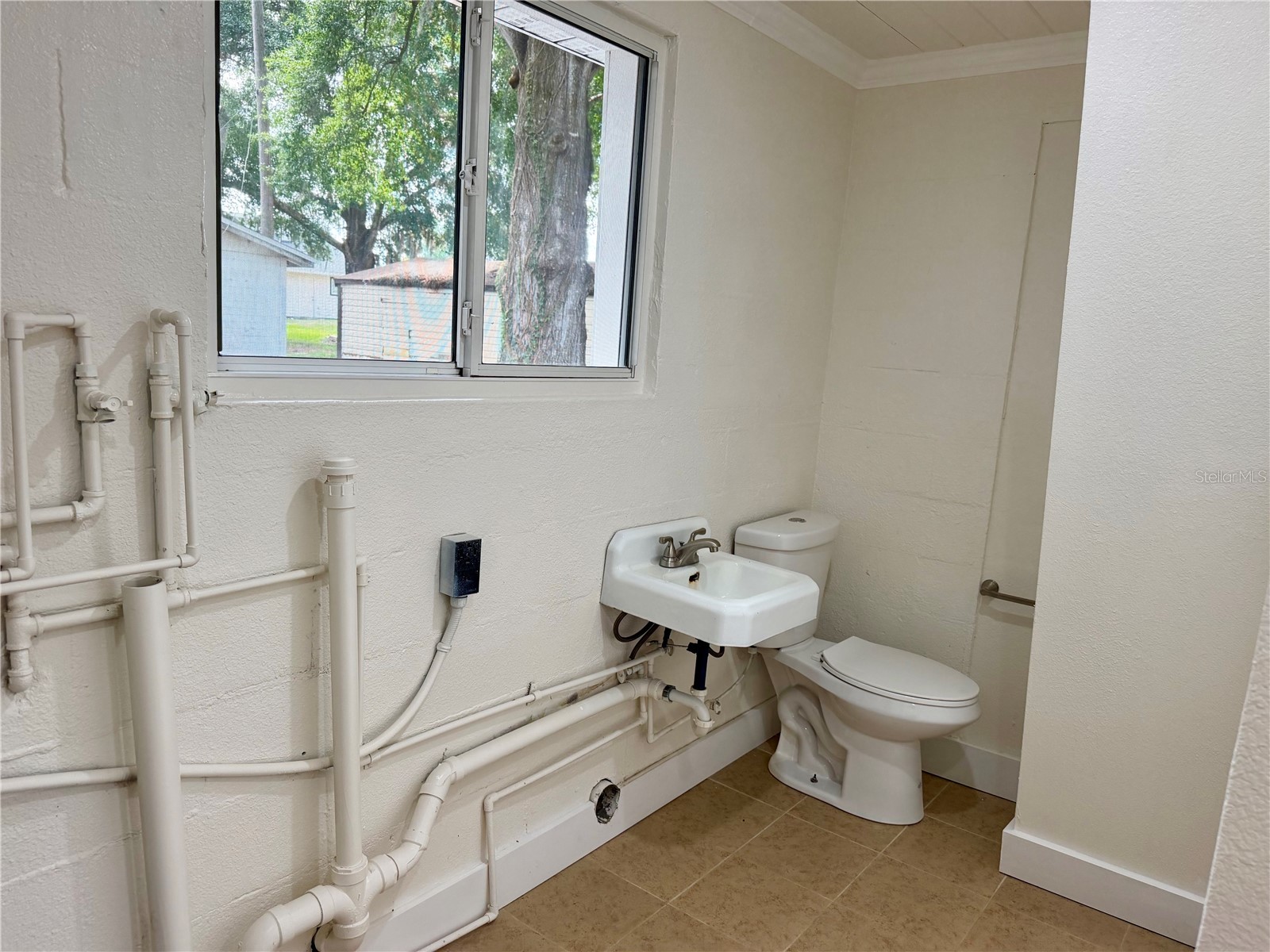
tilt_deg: -9.6
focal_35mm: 24
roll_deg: -3.8
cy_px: 476
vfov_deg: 56.8
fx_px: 881
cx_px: 635
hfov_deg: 71.6
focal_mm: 6.76
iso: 160
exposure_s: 1/146
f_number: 1.78
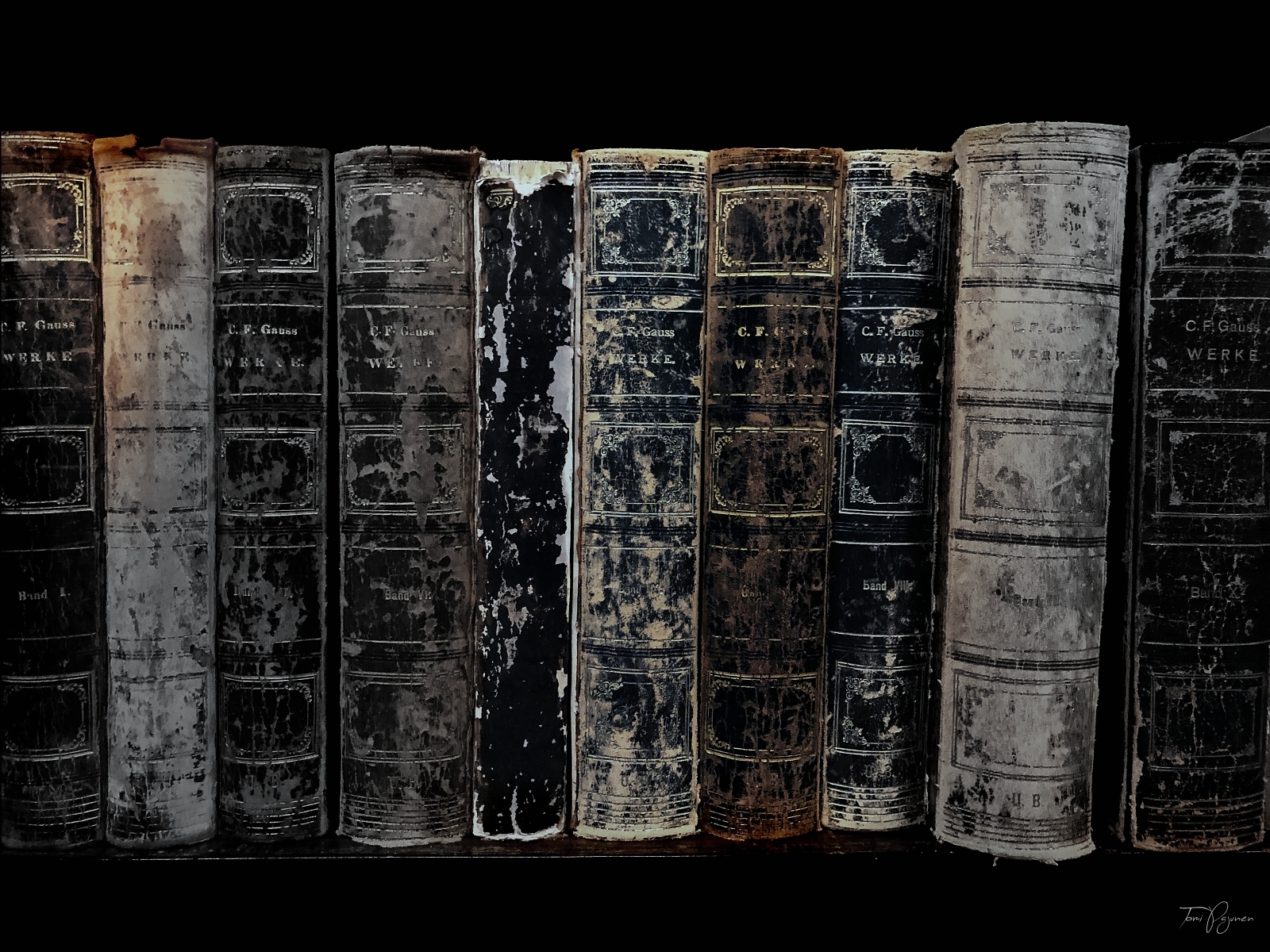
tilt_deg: -2.5
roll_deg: +0.1
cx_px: 635
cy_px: 476
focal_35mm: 28
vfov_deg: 49.7
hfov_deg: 63.4
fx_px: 1027
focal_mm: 3.99
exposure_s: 1/4
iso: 100
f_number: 1.8
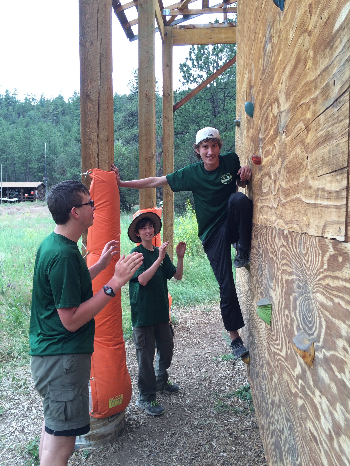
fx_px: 391
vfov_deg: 61.7
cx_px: 175
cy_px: 233
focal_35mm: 29
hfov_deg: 48.2
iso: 40
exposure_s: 1/120
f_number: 2.2
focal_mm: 4.15
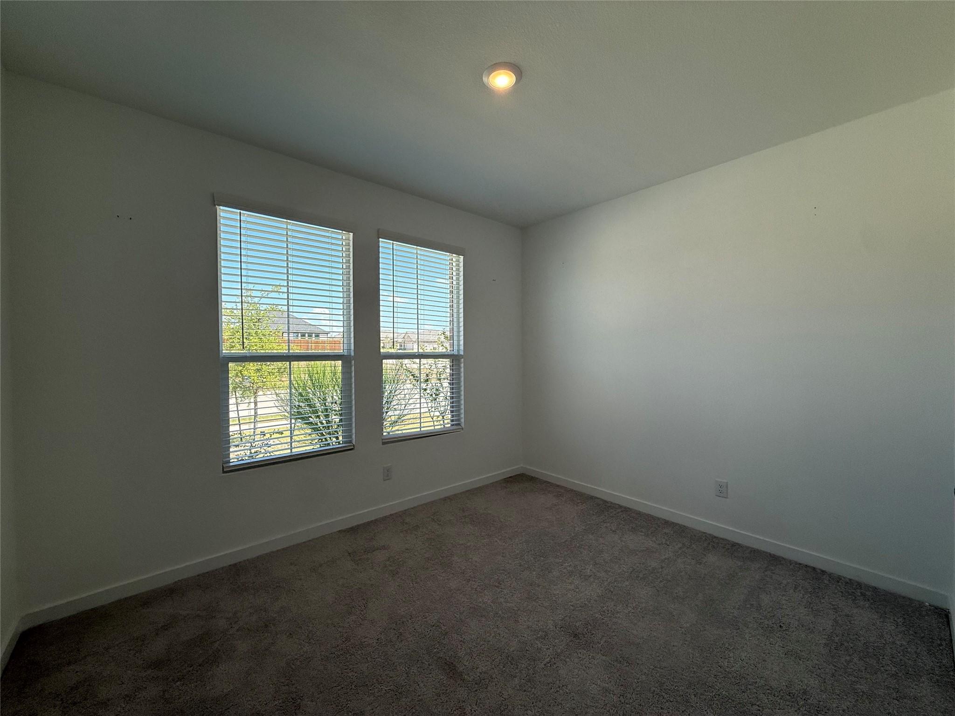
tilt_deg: -1.3
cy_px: 358
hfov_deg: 102.1
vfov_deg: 85.7
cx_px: 478
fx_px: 386
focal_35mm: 14
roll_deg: -0.1
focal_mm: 2.22
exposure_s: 1/344
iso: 64
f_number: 2.2
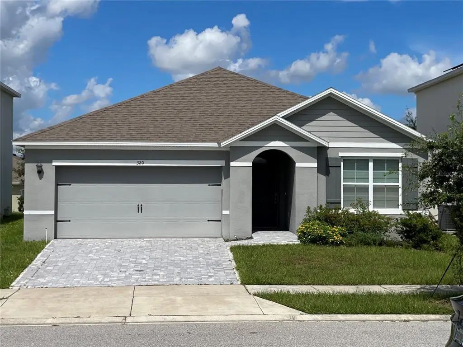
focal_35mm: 64
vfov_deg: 22.9
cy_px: 174
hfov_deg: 30.3
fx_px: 856
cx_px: 232
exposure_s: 1/3425
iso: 32
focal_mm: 7.5
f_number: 2.2
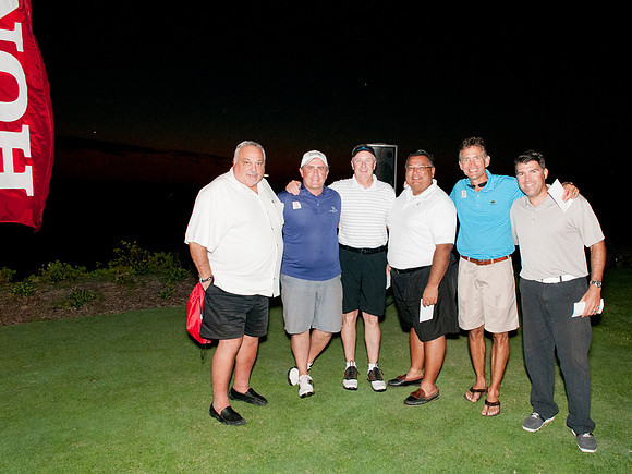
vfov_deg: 49.9
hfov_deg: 63.4
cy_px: 239
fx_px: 509
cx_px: 360
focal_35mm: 28
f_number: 6.3
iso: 900
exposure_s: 1/60
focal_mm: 17
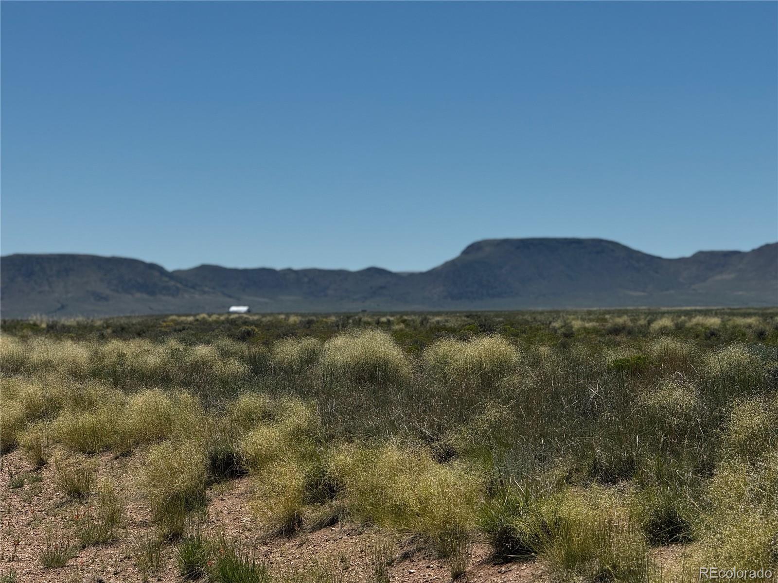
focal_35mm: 120
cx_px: 389
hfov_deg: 16.4
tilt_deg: +0.8
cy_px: 292
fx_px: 2697
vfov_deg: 12.3
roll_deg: +0.5
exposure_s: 1/2439
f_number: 2.8
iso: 50
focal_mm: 15.66
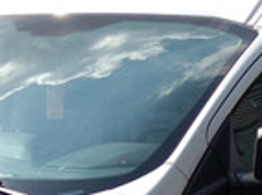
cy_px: 260
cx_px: 199
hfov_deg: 8.3
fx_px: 1798
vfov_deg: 6.2
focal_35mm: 238
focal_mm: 5.99
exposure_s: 1/716
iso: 100
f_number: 2.6
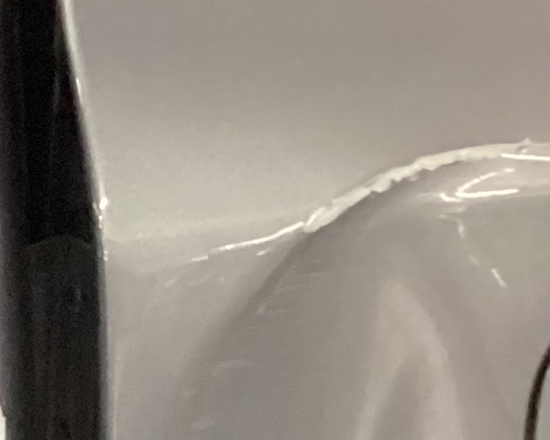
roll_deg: +3.4
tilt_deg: -25.4
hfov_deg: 11.4
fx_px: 2589
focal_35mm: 159
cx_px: -384
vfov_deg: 9.6
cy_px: 528
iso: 800
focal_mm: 3.3
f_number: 2.4
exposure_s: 1/30
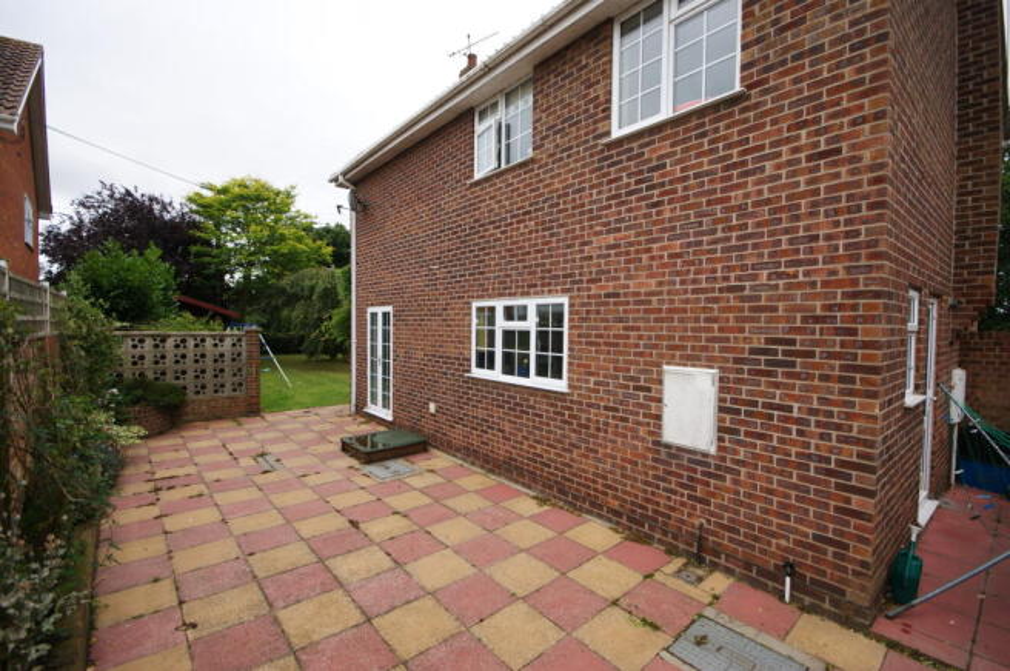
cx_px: 505
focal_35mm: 15
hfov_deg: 100.4
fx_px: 420
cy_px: 336
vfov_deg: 77.2
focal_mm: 10
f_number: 7.1
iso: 100
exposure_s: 1/160
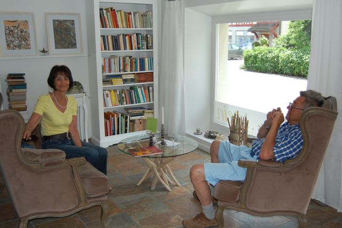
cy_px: 114
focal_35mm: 36
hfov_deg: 53.2
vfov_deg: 36.8
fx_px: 342
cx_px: 171
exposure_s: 1/320
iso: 400
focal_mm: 24
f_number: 4
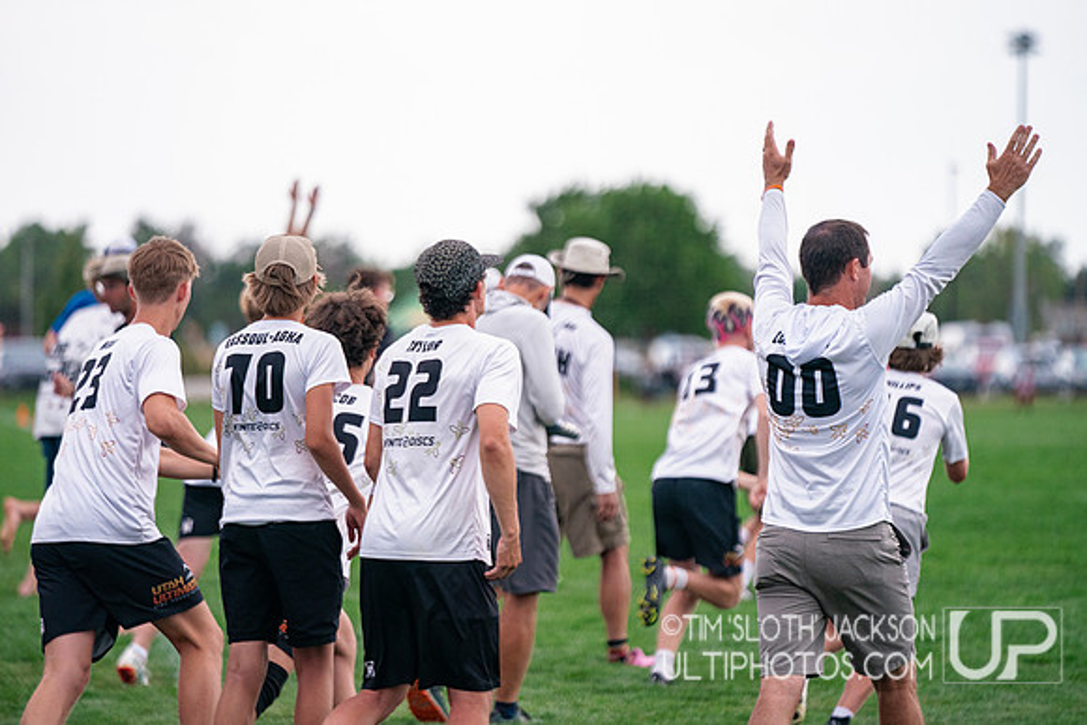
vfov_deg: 6.9
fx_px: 6040
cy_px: 362
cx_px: 544
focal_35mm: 200
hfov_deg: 10.3
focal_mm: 200
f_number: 2.8
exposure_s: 1/5000
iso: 2000
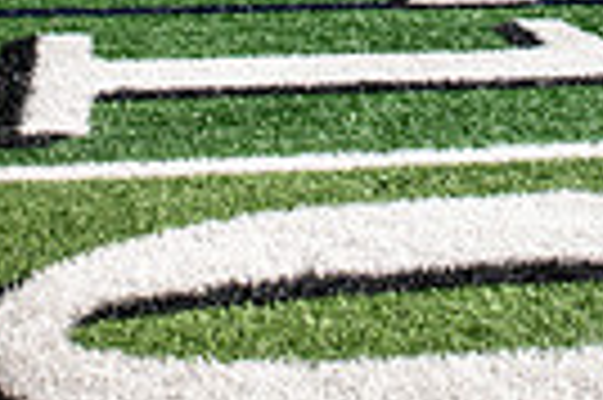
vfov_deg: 11.5
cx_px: 436
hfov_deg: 20.1
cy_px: -517
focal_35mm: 101
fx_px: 1690
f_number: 7.1
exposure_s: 1/400
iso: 125
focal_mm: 30
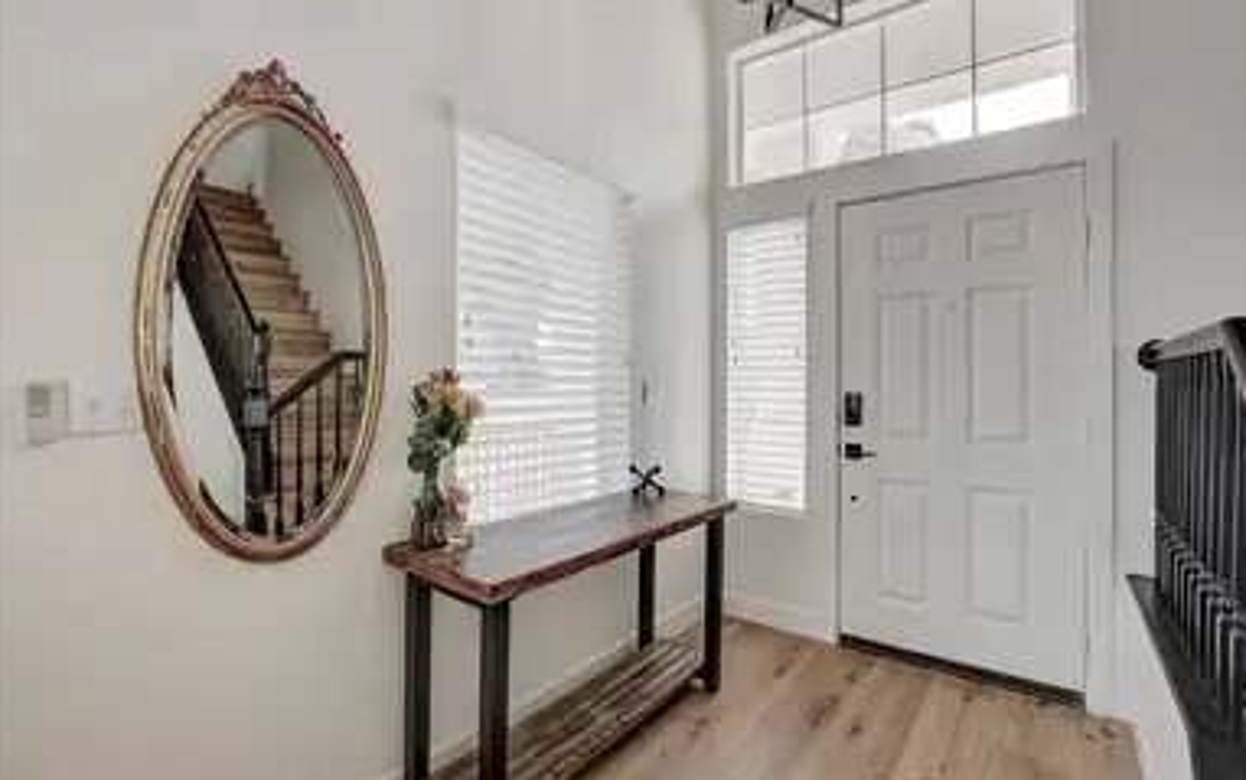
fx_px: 543
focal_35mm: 16
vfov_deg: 71.3
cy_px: 382
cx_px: 643
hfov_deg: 97.8
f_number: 9
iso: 400
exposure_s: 1/80
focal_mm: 10
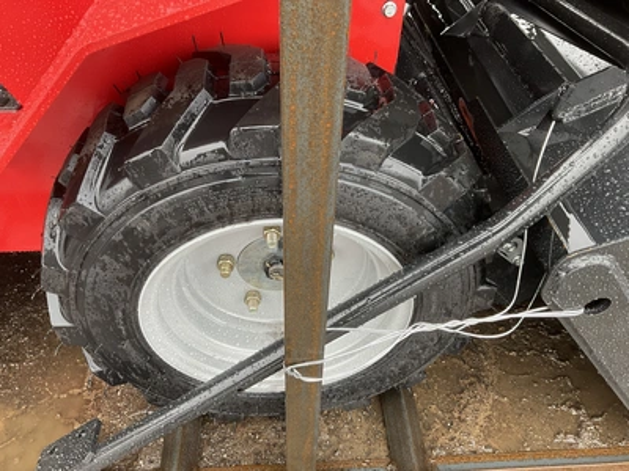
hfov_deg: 61.7
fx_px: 527
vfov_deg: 48.2
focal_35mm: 29
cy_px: 236
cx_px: 314
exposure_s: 1/94
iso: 64
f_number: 1.8
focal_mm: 3
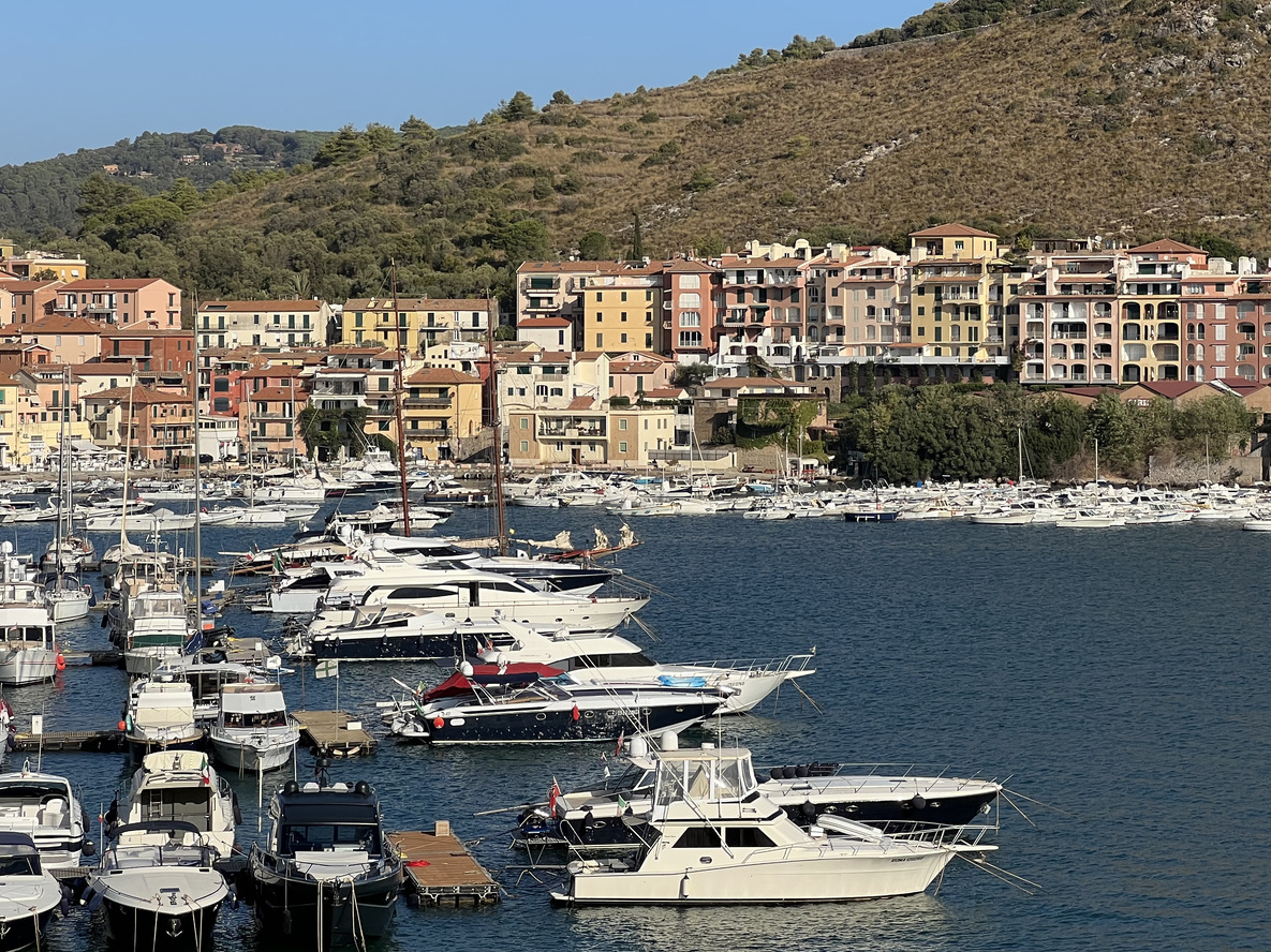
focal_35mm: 104
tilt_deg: +1.0
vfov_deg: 14.2
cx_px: 852
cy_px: 322
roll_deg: +0.1
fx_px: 3817
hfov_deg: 18.8
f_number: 2.8
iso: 32
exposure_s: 1/1119
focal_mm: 9
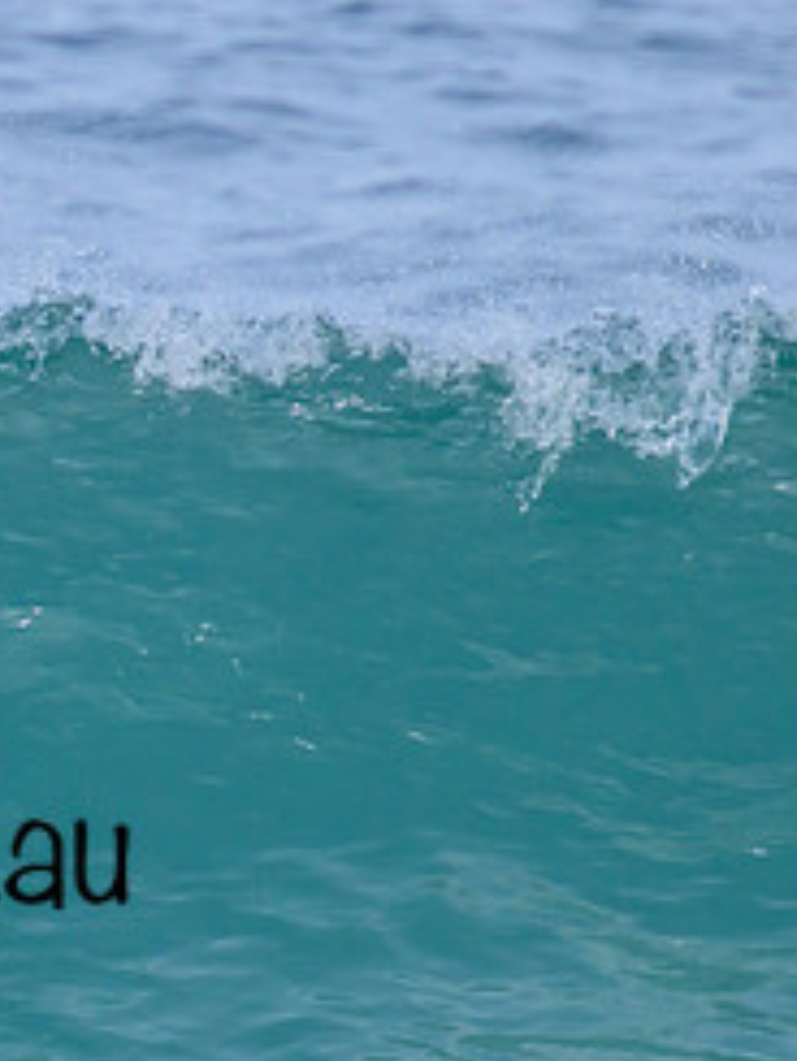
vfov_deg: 0.8
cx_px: -575
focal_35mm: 2449
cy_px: 767
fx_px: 75116
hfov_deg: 0.6
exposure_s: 1/2000
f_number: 11
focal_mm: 800
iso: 1100
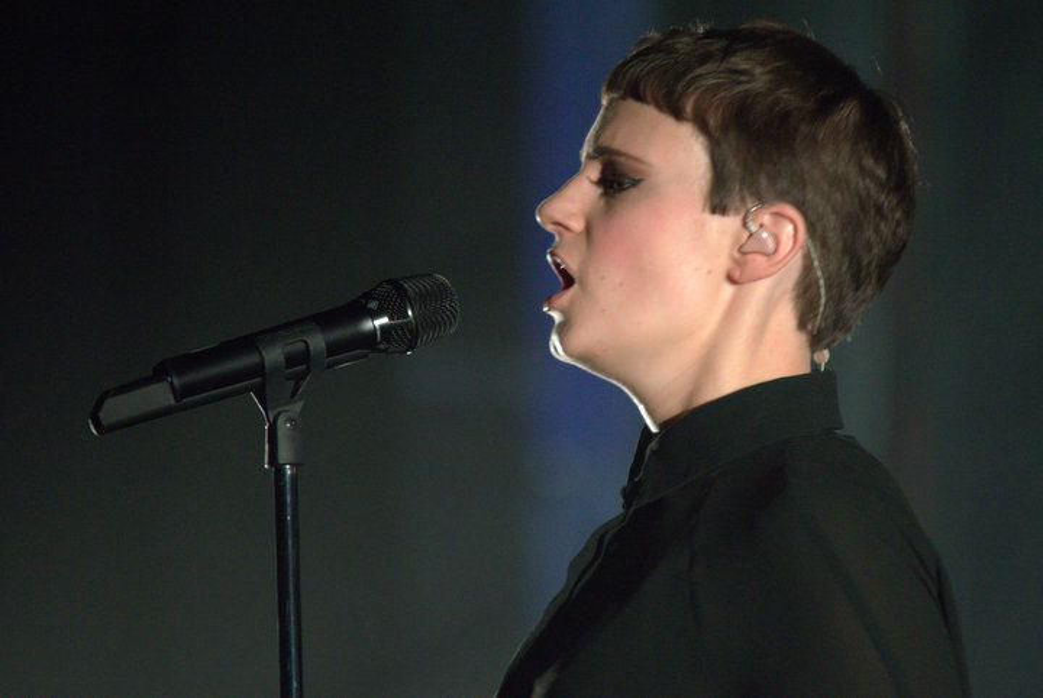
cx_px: 522
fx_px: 8702
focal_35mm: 300
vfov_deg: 4.6
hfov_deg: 6.9
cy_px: 349
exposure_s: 1/100
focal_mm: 200
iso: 640
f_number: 2.8
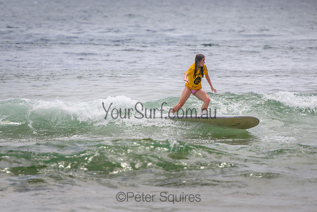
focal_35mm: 550
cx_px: 99
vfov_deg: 2.5
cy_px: 114
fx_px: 4843
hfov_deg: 3.7
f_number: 5.6
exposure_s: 1/2000
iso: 200
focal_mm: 400
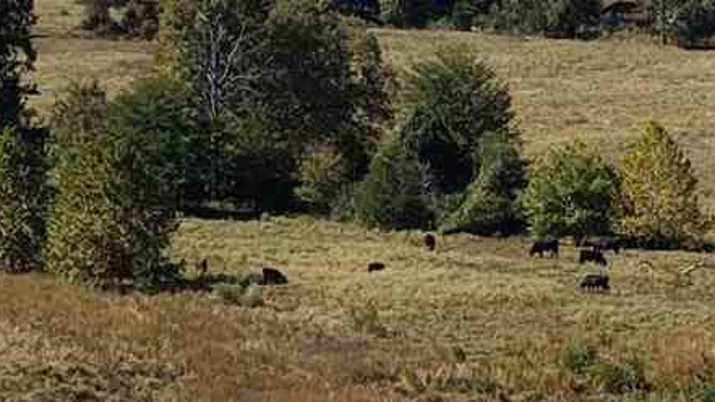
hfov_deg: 11.7
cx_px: 652
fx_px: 3450
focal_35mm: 182
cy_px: 674
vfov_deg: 6.5
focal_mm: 8.67
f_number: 1.8
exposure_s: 1/3000
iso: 140
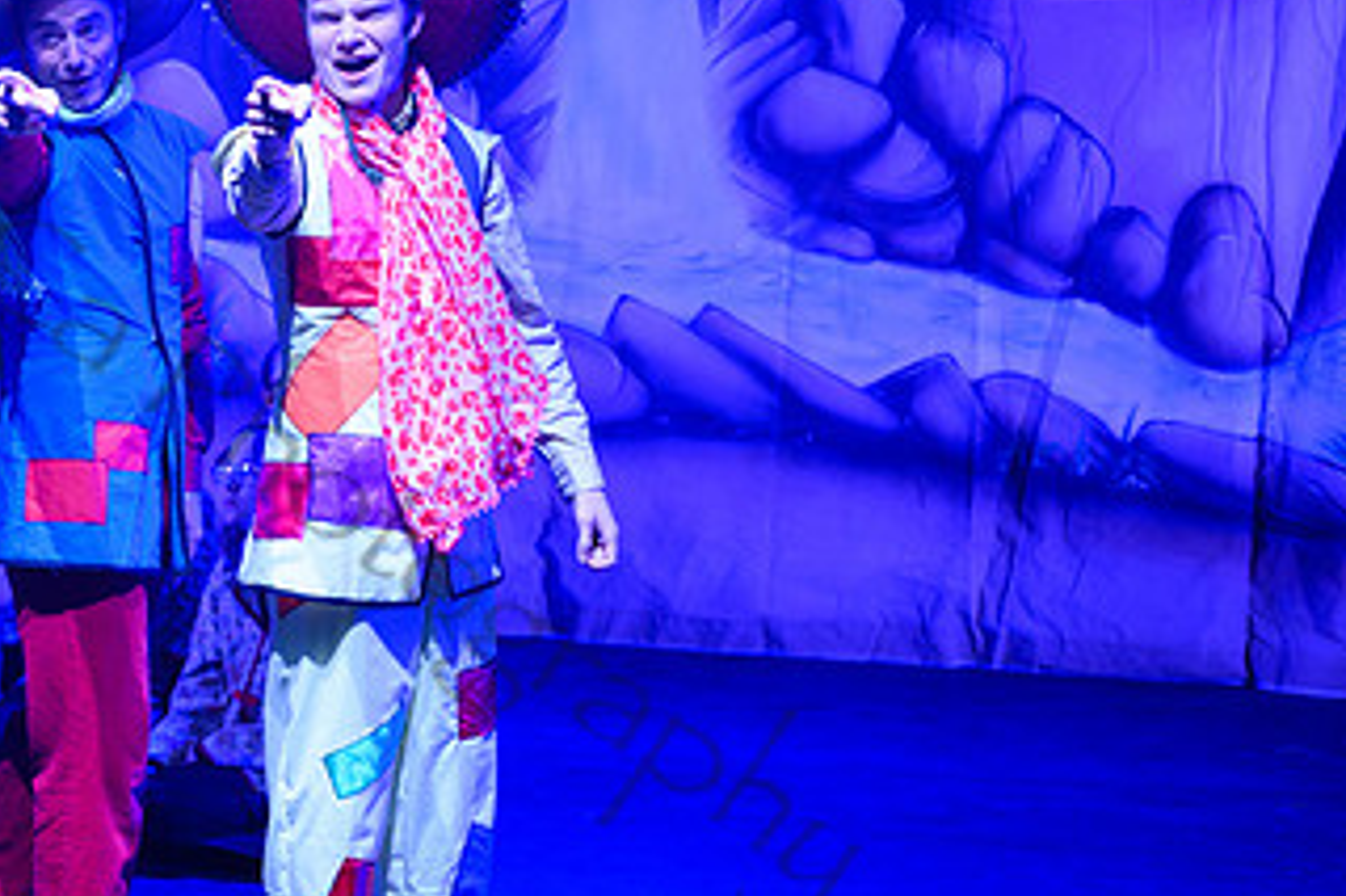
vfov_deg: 10.8
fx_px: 4746
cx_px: 139
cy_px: 347
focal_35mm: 127
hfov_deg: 15.9
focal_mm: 70
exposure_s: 1/200
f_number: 2.8
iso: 1000
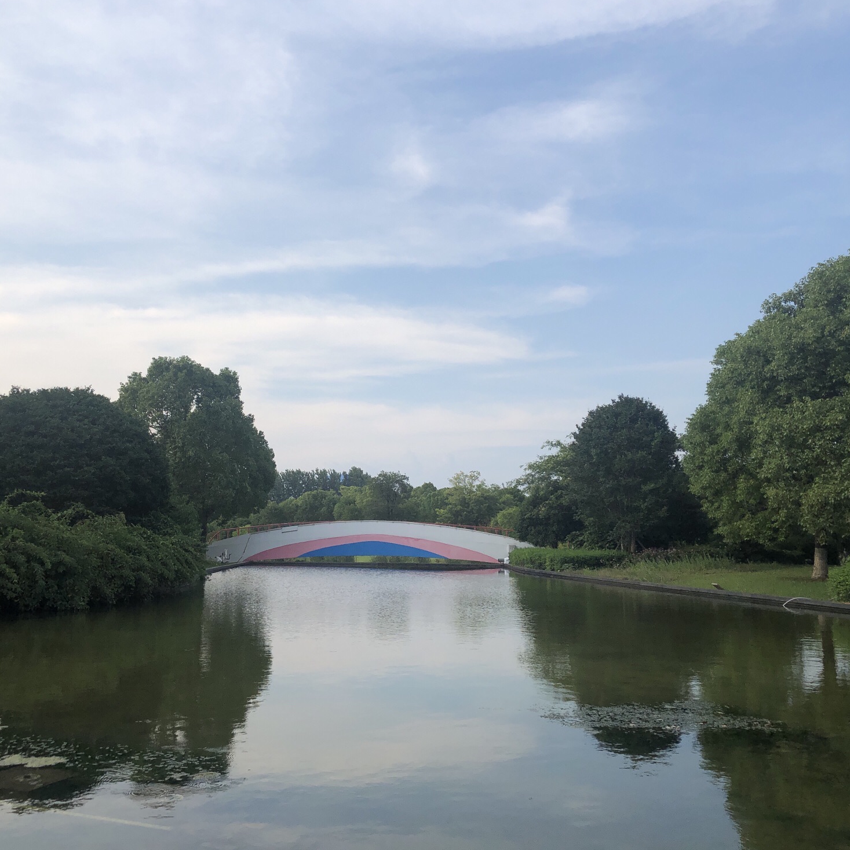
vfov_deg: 48.4
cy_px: 413
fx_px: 945
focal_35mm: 34
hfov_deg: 48.2
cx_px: 352
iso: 20
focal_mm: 3.99
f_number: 1.8
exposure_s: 1/979
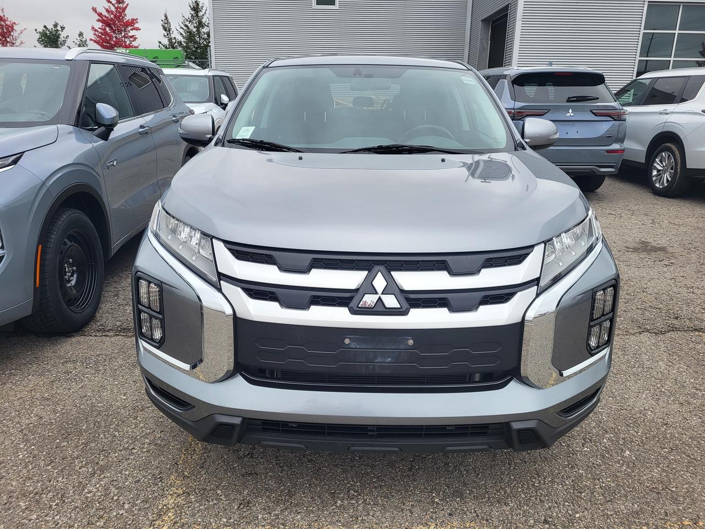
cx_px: 352
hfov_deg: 67.3
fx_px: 530
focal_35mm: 26
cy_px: 264
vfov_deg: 53.1
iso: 40
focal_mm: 5.4
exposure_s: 1/453
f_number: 1.8
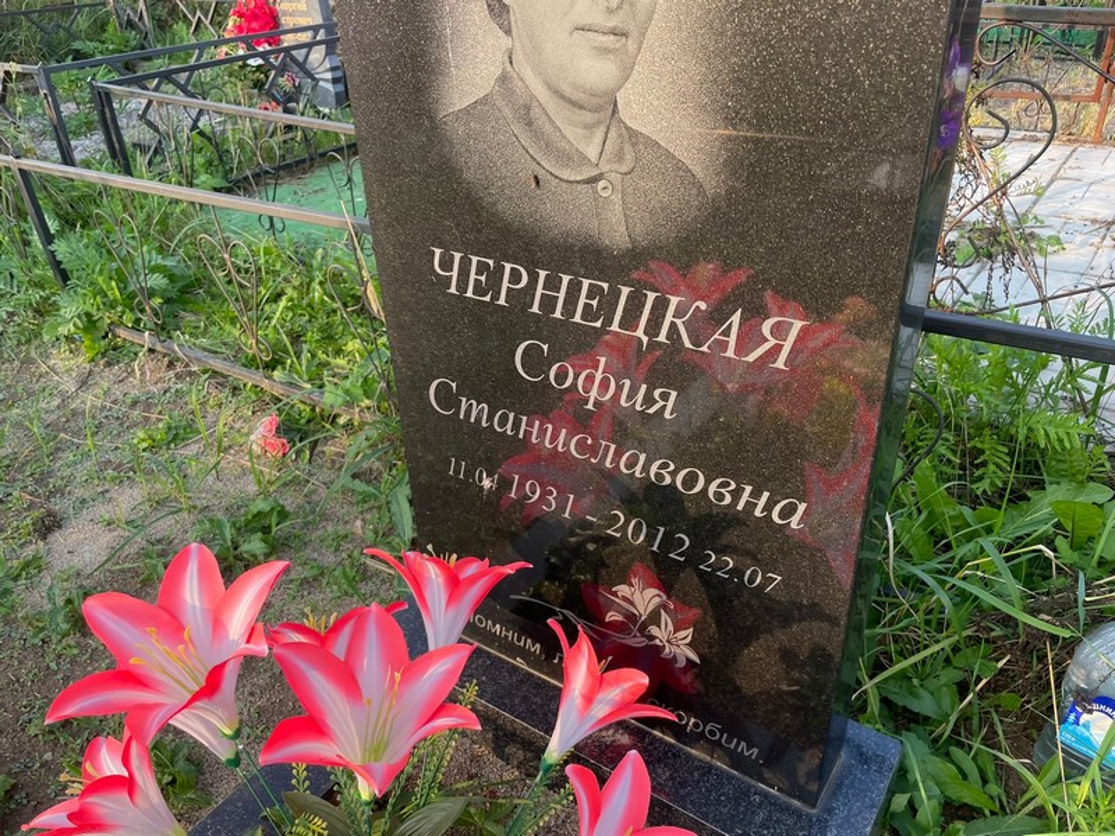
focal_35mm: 26
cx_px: 558
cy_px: 418
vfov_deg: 53.1
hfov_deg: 67.3
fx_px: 837
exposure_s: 1/532
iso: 32
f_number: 1.6
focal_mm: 4.2
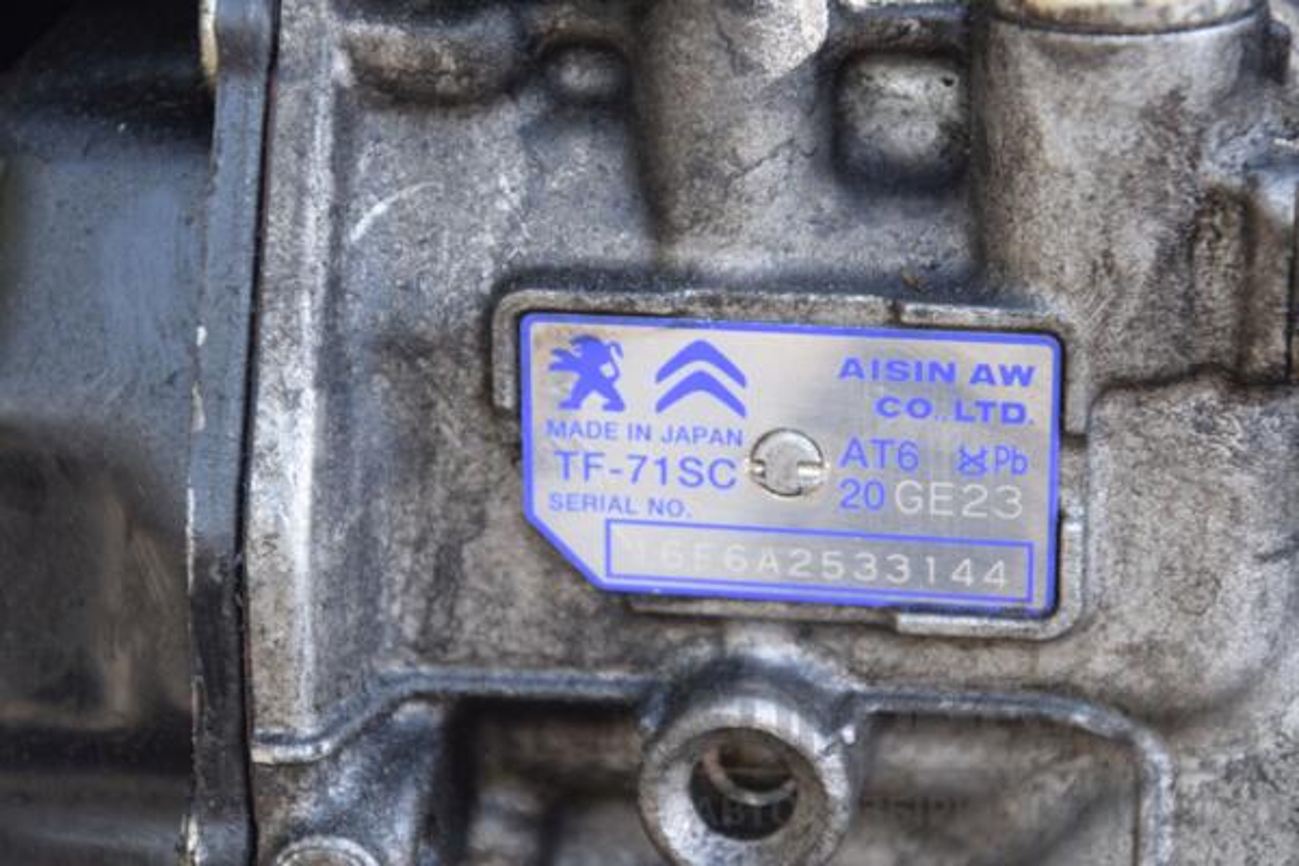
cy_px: 433
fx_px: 5683
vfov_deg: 8.7
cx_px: 650
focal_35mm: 158
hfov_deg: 13.0
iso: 800
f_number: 6.3
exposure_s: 1/200
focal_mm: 105
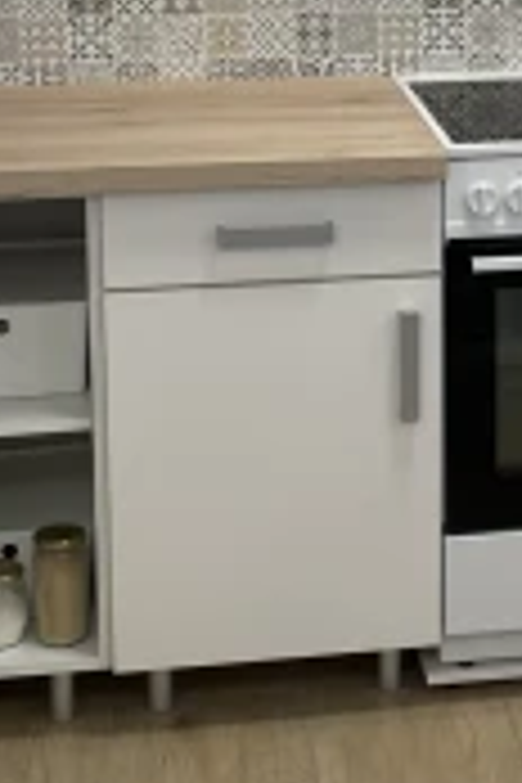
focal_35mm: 93
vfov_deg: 21.5
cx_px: 504
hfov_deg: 14.5
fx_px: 2023
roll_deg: +0.6
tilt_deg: -11.9
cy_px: 99
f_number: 1.6
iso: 64
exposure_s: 1/121
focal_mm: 4.2
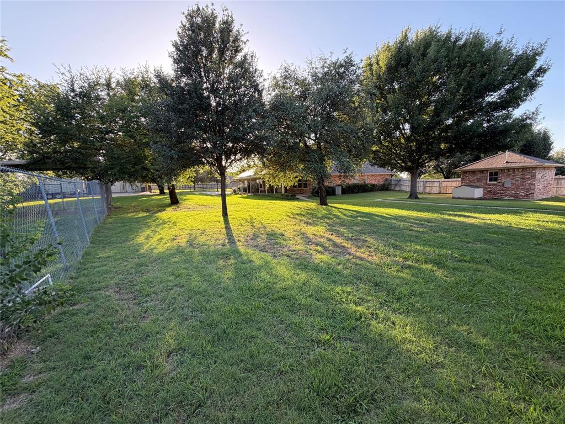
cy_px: 212
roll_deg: +2.4
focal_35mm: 14
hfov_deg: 102.1
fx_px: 229
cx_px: 282
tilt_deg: -7.8
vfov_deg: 85.7
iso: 64
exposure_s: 1/176
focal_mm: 2.22
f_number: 2.2
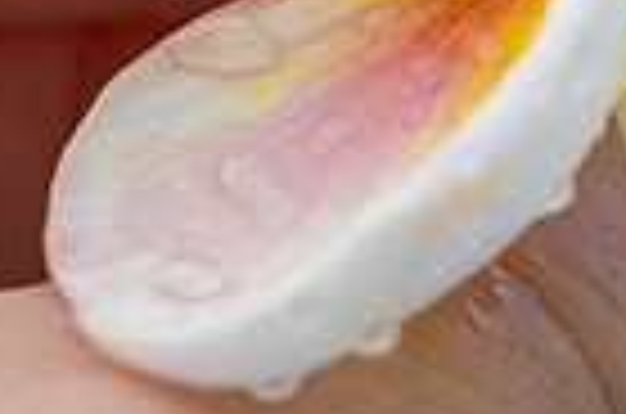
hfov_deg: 3.1
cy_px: -416
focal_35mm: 659
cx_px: 626
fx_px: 11433
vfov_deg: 2.1
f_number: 10
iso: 800
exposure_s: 1/640
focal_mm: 105
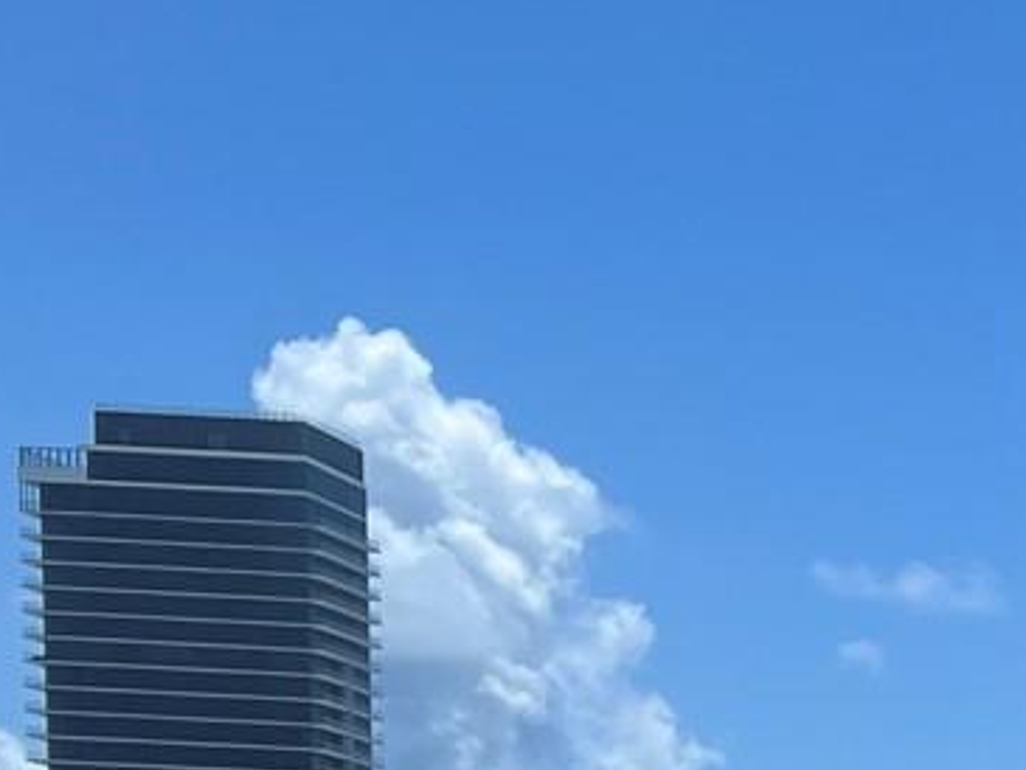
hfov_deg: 14.4
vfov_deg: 11.5
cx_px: 2030
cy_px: 1636
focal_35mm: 114
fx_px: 3380
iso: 50
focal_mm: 5.7
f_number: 1.5
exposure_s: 1/3704
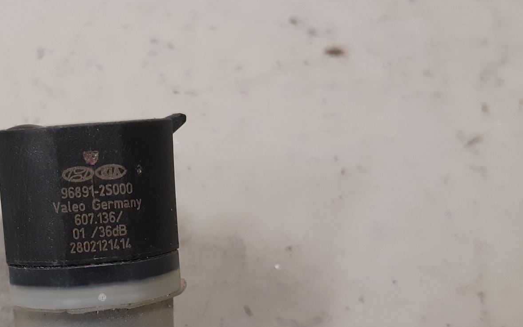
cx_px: 92
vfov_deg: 26.7
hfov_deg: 39.9
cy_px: 219
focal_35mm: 48
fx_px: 684
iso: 200
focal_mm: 3.93
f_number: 1.7
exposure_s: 1/50
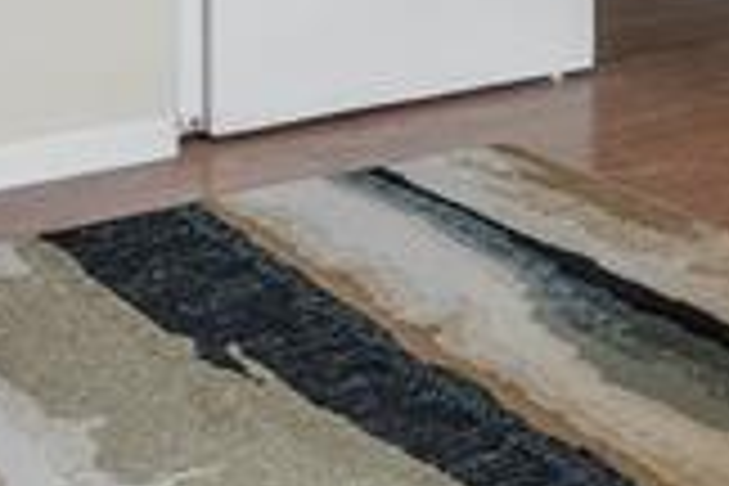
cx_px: 837
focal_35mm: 95
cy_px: -410
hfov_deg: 20.3
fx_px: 1924
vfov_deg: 12.9
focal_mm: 10
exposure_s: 1/10
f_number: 8
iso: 800
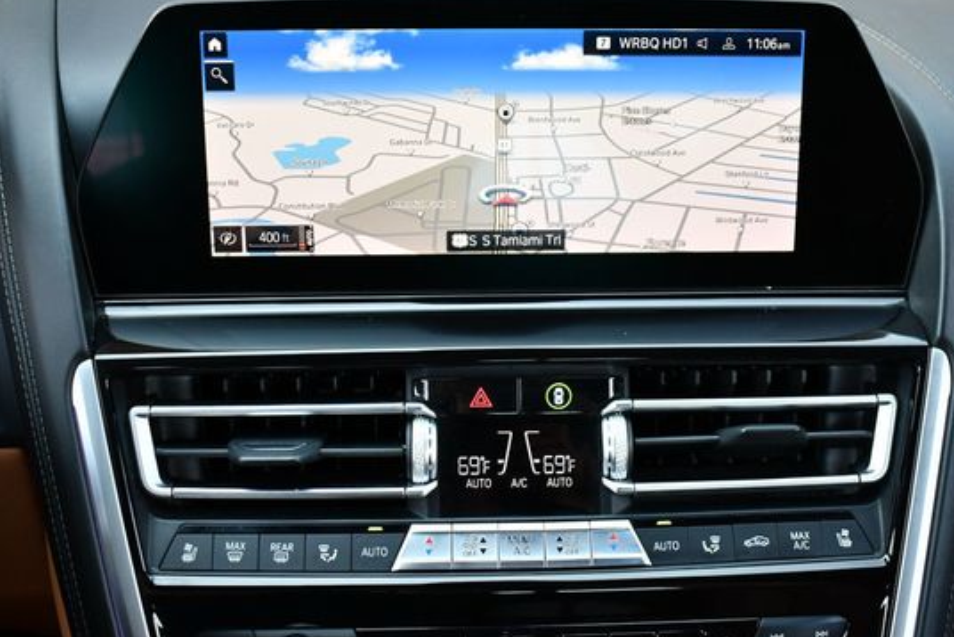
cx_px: 498
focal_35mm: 43
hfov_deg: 45.4
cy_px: 310
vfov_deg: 31.2
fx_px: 1140
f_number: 3.5
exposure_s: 1/250
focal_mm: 18
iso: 720
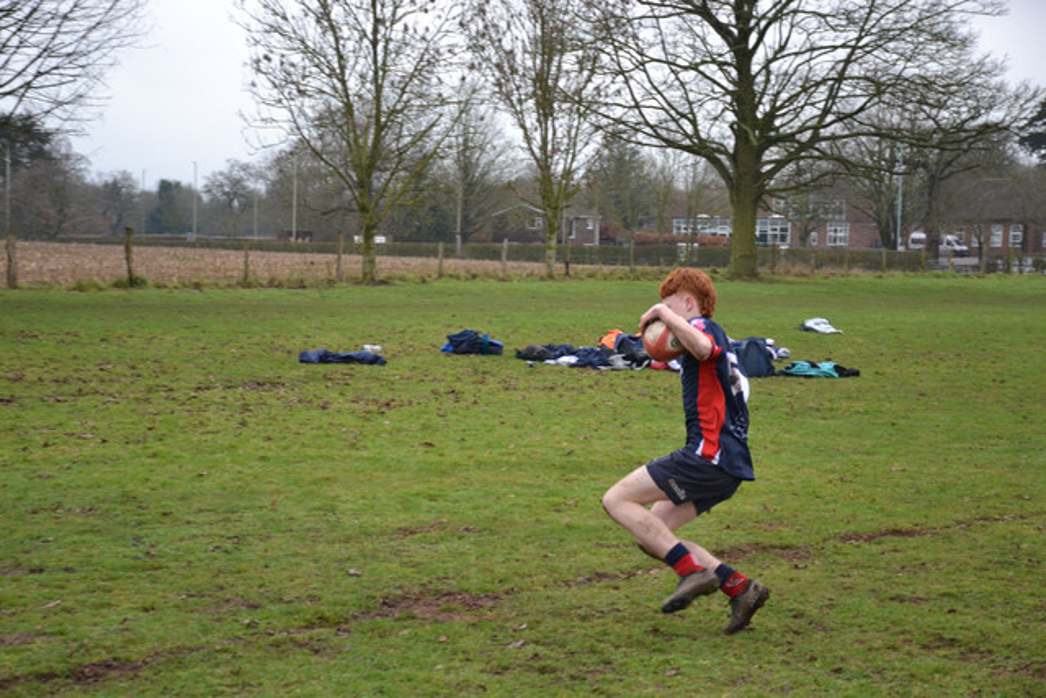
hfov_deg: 20.6
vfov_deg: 13.8
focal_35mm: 99
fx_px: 2877
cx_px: 523
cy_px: 349
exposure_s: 1/500
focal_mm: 66
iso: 500
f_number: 5
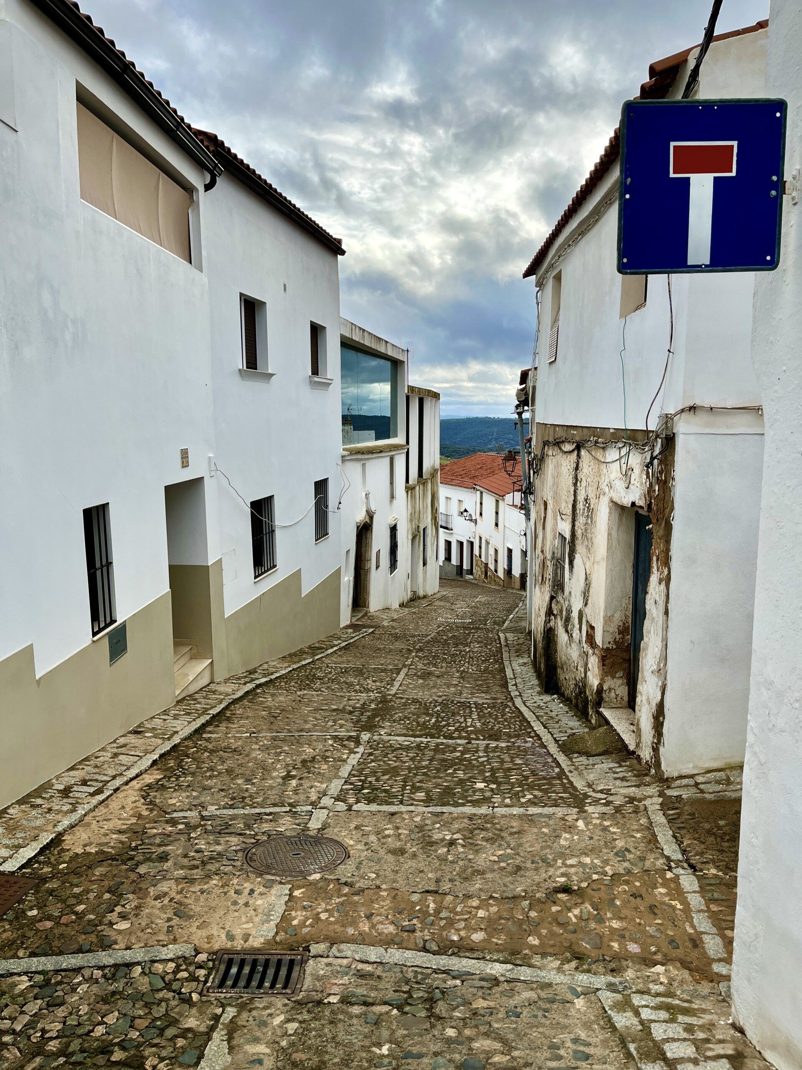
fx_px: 803
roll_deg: +0.2
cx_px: 401
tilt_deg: -9.1
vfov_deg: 67.3
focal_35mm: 26
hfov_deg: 53.1
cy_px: 535
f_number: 1.6
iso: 50
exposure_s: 1/1890
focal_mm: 5.1
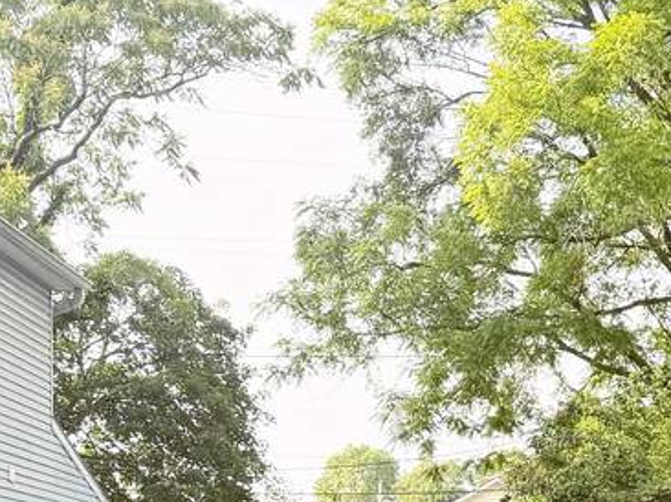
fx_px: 1627
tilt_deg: -2.3
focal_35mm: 84
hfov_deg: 22.9
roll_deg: -0.7
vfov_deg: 16.2
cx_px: 570
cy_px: 729
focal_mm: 6.76
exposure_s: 1/868
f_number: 1.78
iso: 80
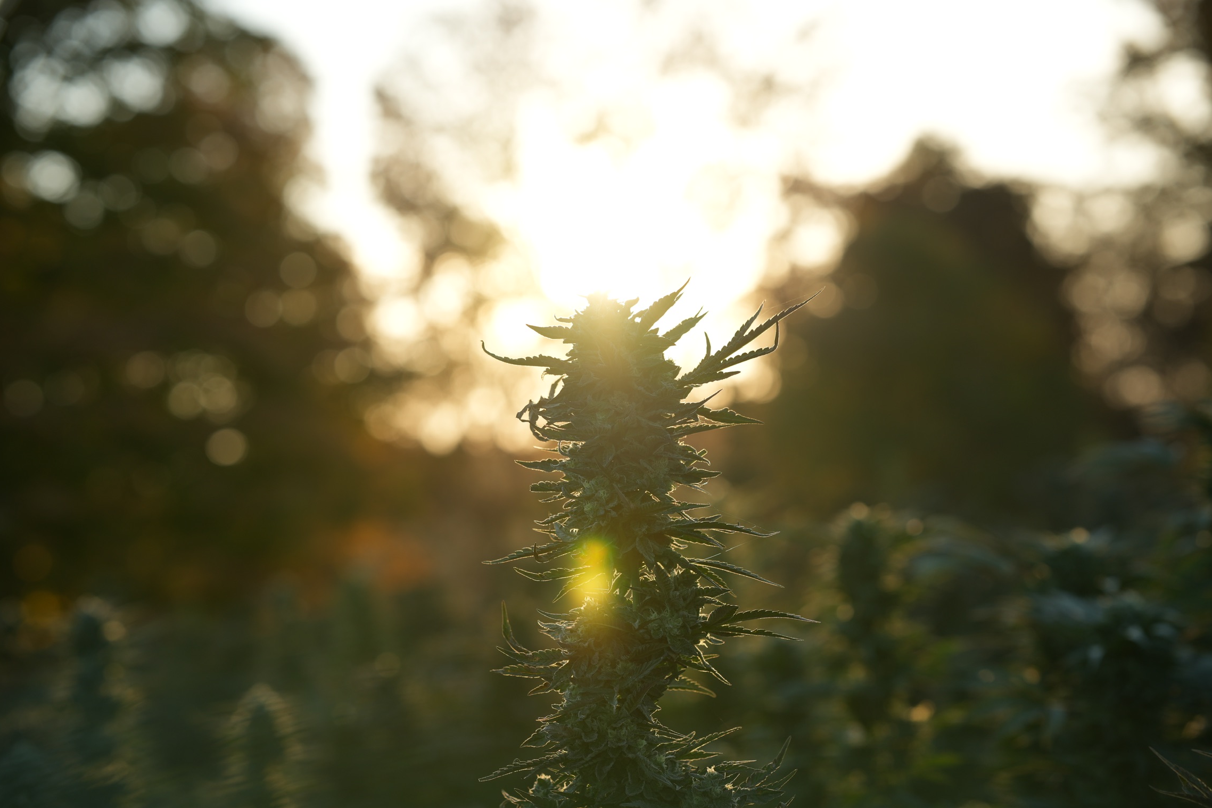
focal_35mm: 86
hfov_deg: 23.6
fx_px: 2895
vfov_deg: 15.9
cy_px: 400
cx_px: 602
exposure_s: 1/400
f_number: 4
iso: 100
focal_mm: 85
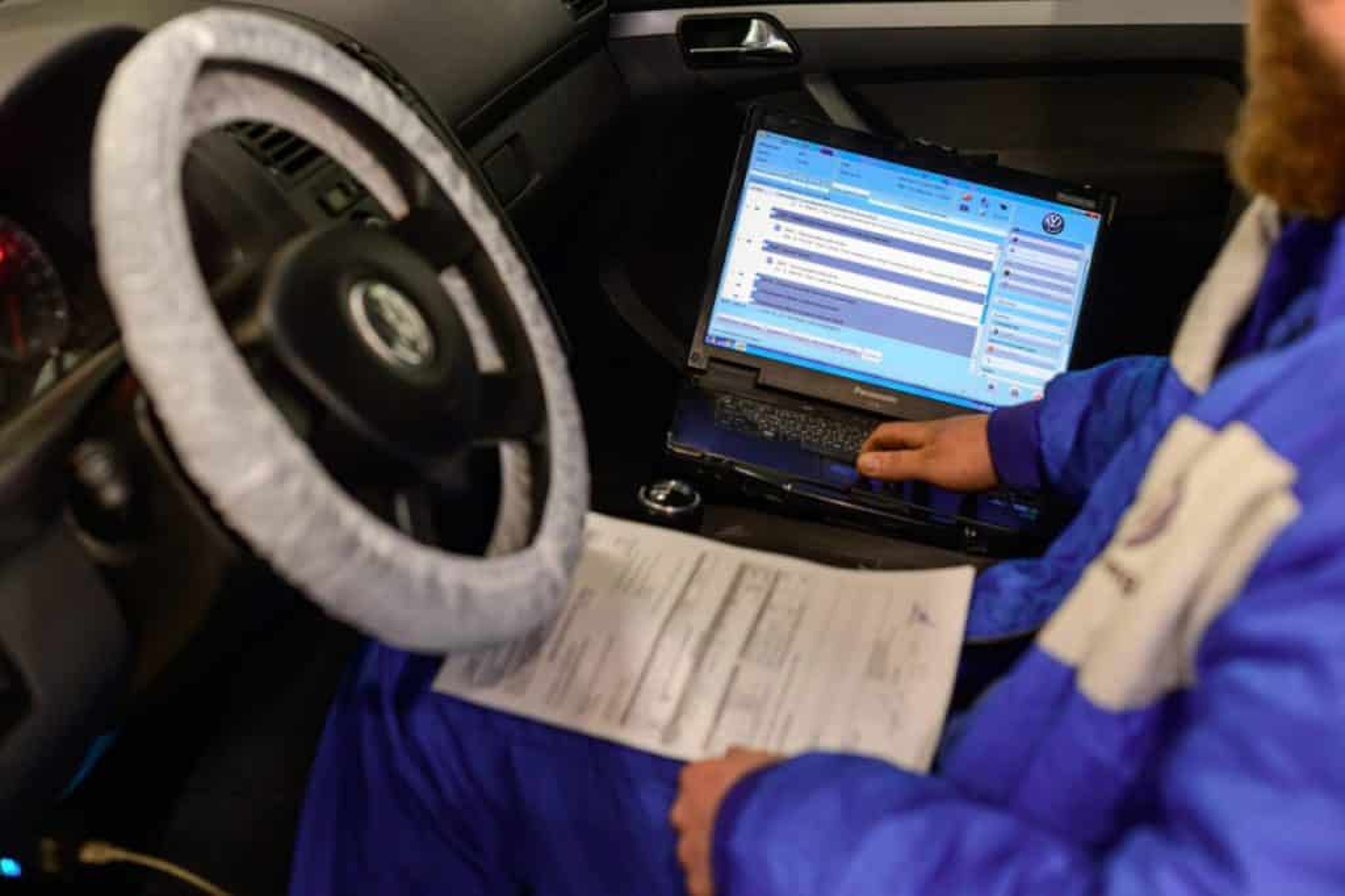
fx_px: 1867
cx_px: 672
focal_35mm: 50
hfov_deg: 39.6
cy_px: 448
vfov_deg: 27.0
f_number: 3.5
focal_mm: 50
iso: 800
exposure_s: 1/30
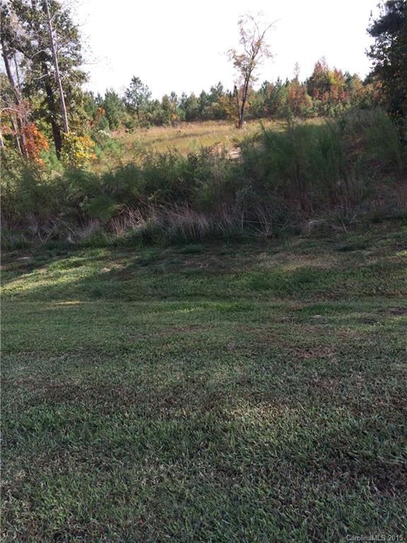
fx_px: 455
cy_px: 272
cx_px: 204
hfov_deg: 48.2
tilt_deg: -18.0
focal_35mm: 29
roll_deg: +5.0
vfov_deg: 61.7
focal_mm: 4.15
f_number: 2.2
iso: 32
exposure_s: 1/720
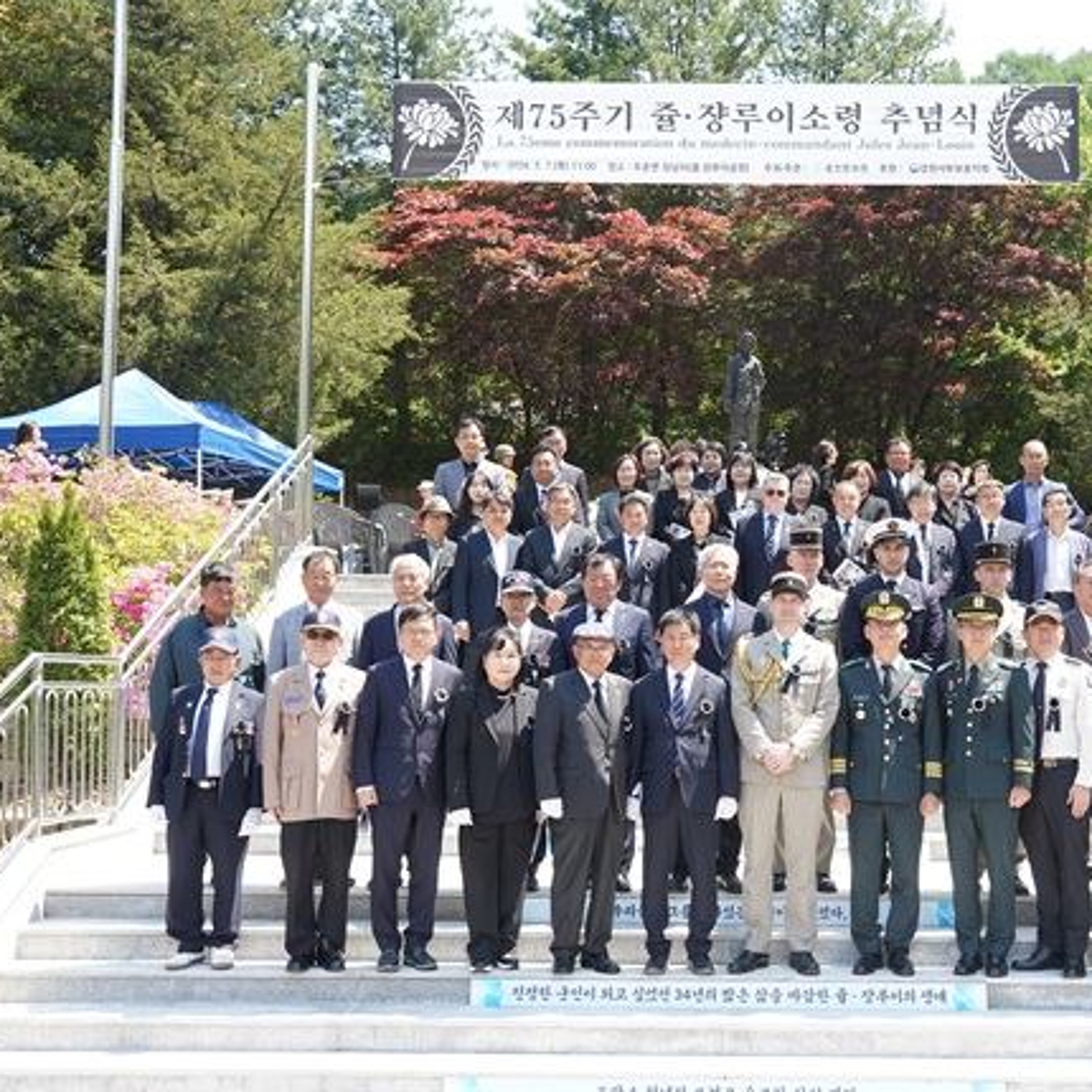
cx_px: 731
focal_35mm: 45
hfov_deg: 37.1
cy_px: 545
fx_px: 1606
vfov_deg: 37.6
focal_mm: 35
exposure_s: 1/250
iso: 400
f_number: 8
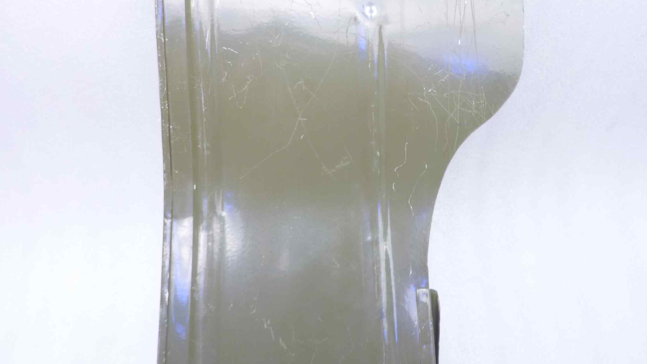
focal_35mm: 31
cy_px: 108
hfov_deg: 62.6
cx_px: 342
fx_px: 532
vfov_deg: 37.2
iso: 80
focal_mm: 4.1
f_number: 3.3
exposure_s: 1/8
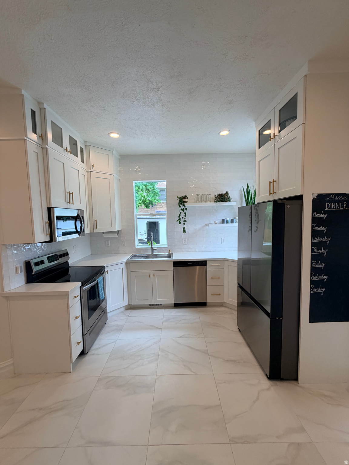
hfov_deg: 85.7
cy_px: 232
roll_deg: +0.9
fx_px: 188
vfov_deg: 102.1
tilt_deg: -4.6
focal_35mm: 14
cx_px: 174
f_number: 2.2
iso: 125
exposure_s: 1/120
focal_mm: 2.22
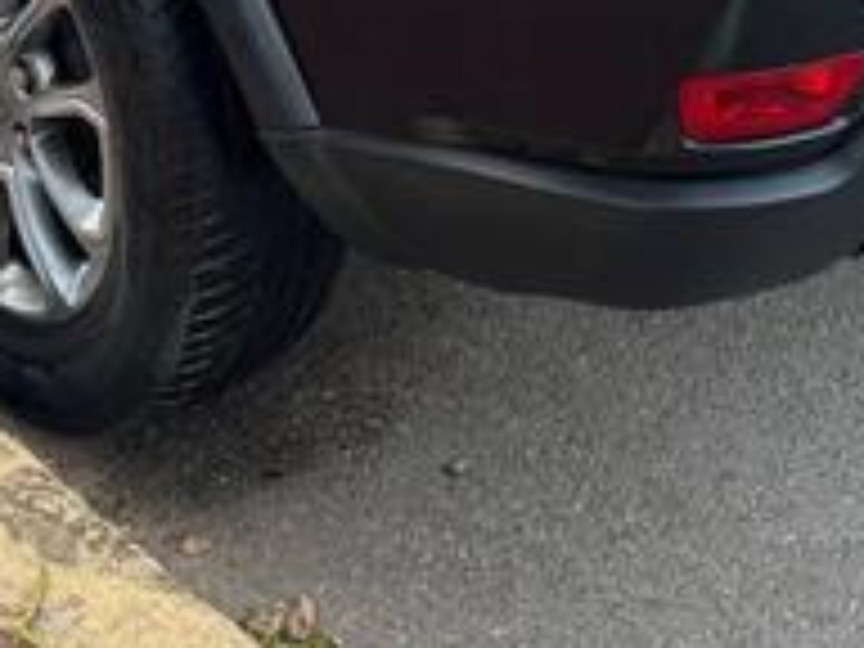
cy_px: -378
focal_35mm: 80
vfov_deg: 16.5
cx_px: 392
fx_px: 1997
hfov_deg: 24.4
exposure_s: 1/84
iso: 200
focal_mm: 6.76
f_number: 1.78
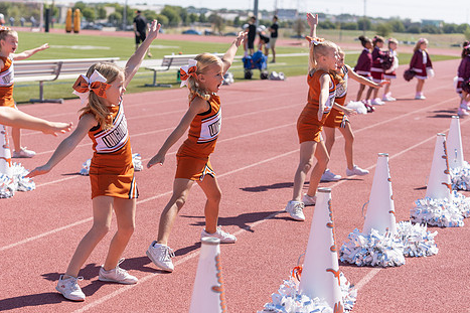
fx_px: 1135
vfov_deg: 15.7
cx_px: 181
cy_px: 137
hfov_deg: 23.3
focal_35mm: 87
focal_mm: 70
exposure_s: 1/1600
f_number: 3.5
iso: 125
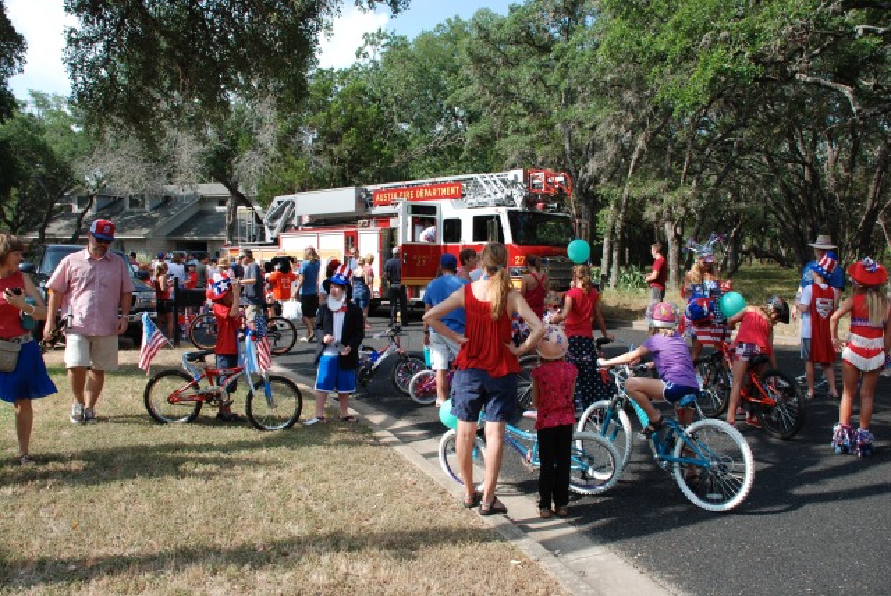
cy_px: 298
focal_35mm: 30
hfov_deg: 61.9
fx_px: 743
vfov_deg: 43.7
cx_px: 446
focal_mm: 20
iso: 100
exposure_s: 1/160
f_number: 6.3
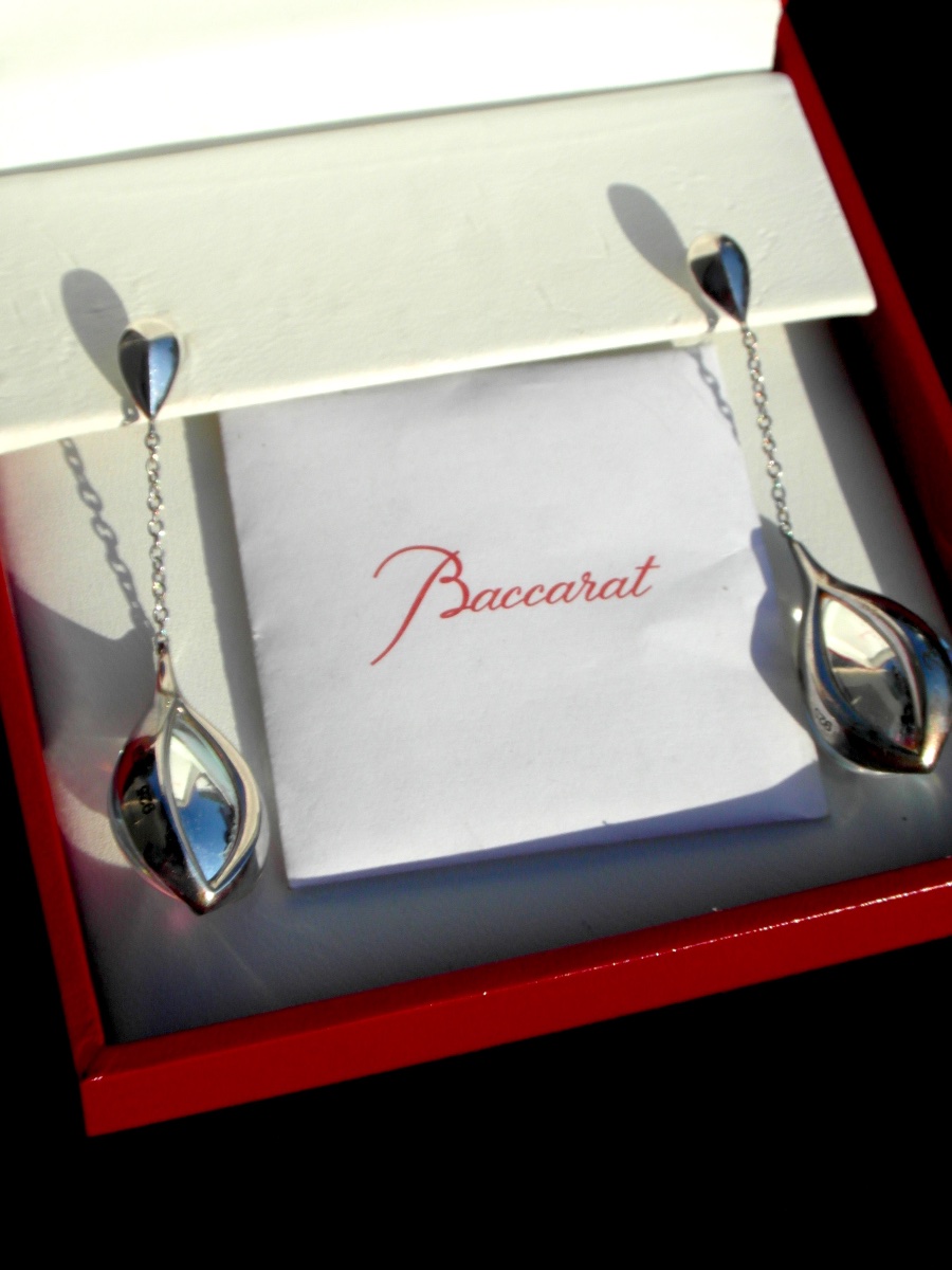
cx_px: 476
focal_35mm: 62
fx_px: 2273
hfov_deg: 23.7
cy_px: 635
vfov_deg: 31.2
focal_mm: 10.2
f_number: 5.6
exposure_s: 1/500
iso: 80
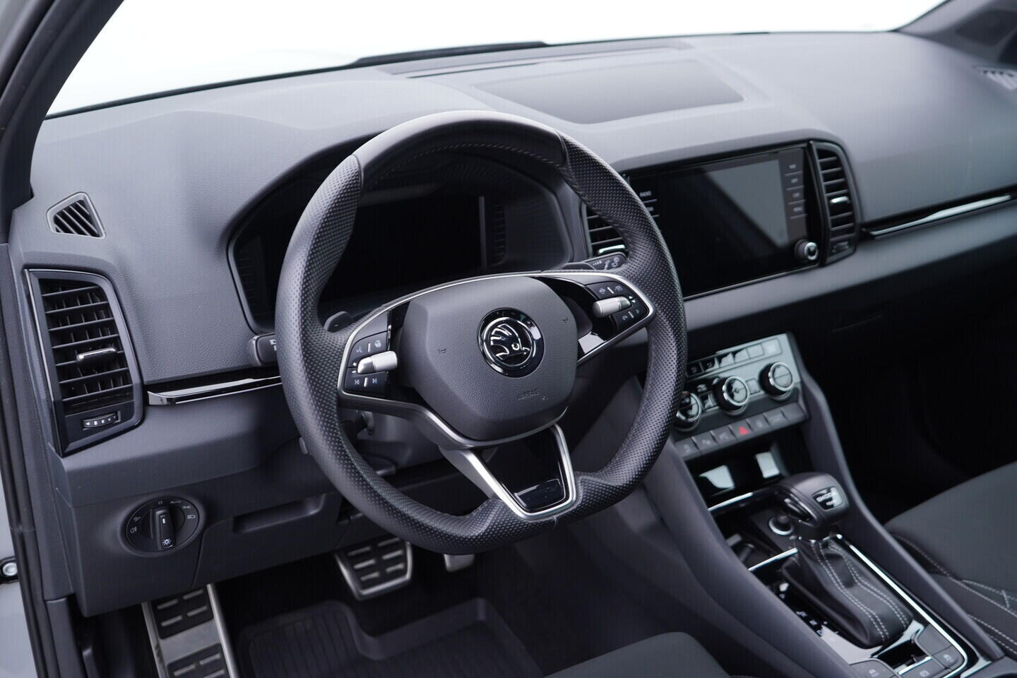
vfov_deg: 36.9
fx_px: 1017
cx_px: 508
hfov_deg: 53.1
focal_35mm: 36
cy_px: 339
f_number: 2.8
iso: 250
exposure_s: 1/40
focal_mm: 24
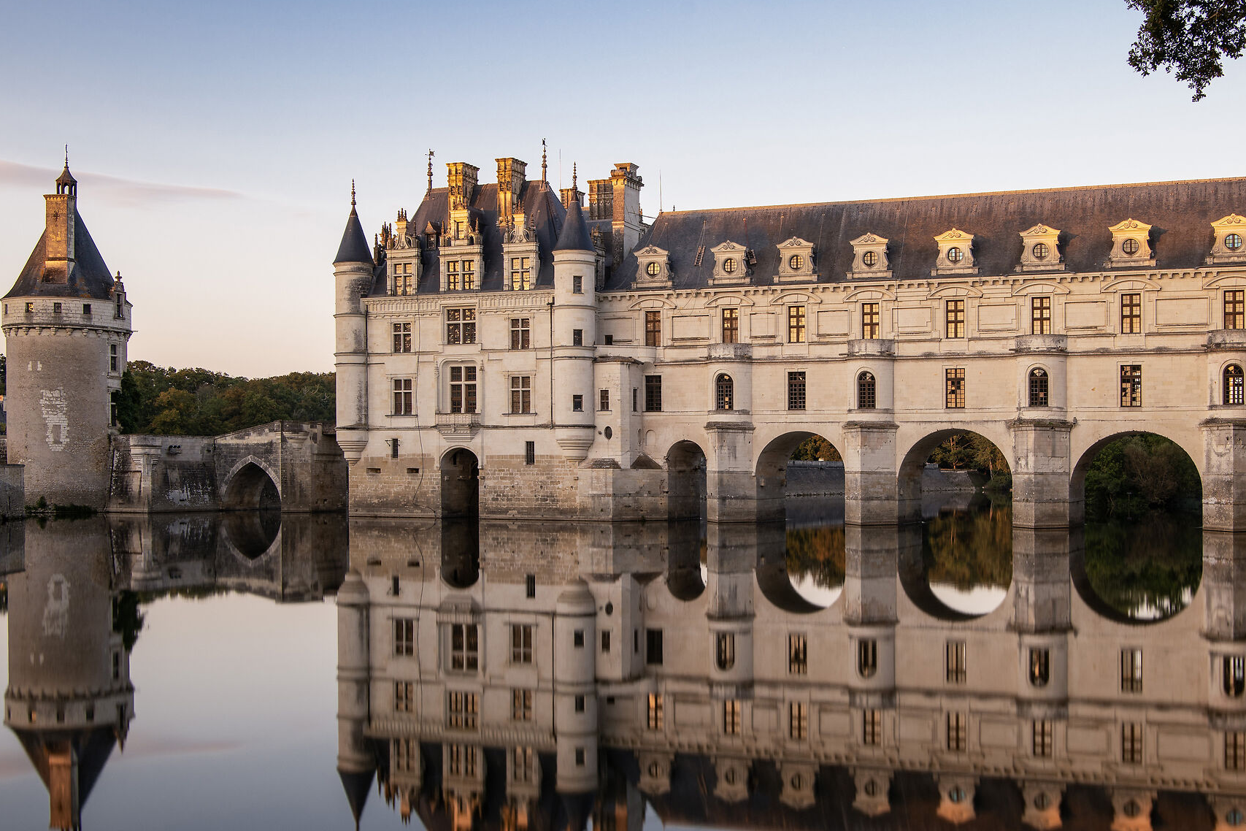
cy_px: 457
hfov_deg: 43.5
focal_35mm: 45
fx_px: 1557
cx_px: 707
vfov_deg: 29.8
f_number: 8
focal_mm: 32
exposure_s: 25
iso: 100
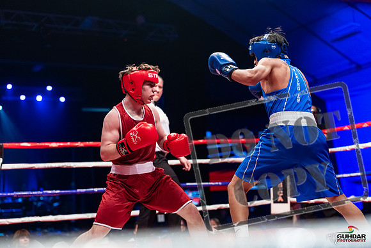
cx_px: 186
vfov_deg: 25.1
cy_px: 124
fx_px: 557
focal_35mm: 54
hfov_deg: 36.9
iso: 3200
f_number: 2.5
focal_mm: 54
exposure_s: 1/1000
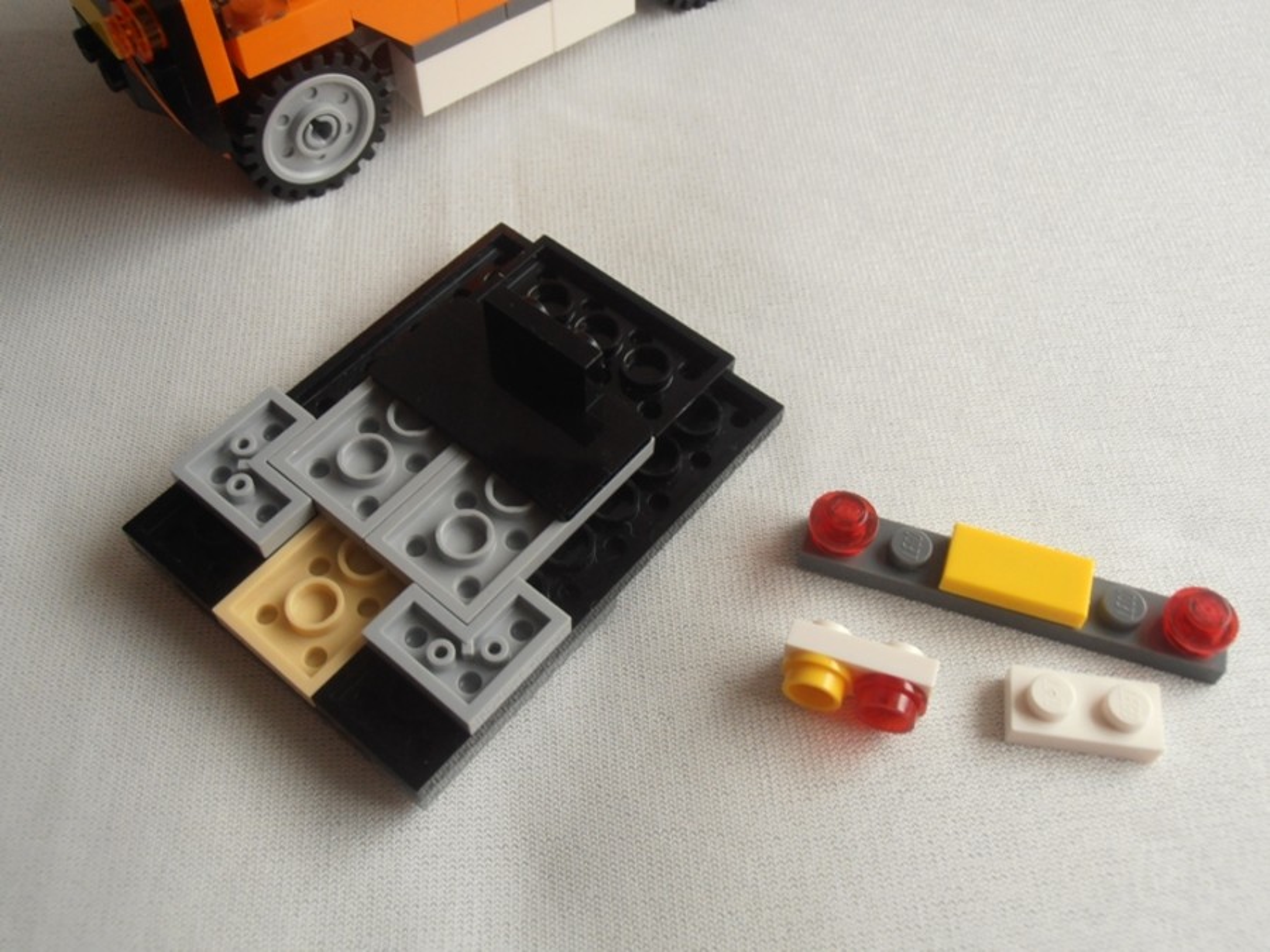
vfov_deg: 38.7
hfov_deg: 50.1
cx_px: 635
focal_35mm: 37
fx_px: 1357
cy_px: 476
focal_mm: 6.61
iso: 100
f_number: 3.9
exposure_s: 1/40
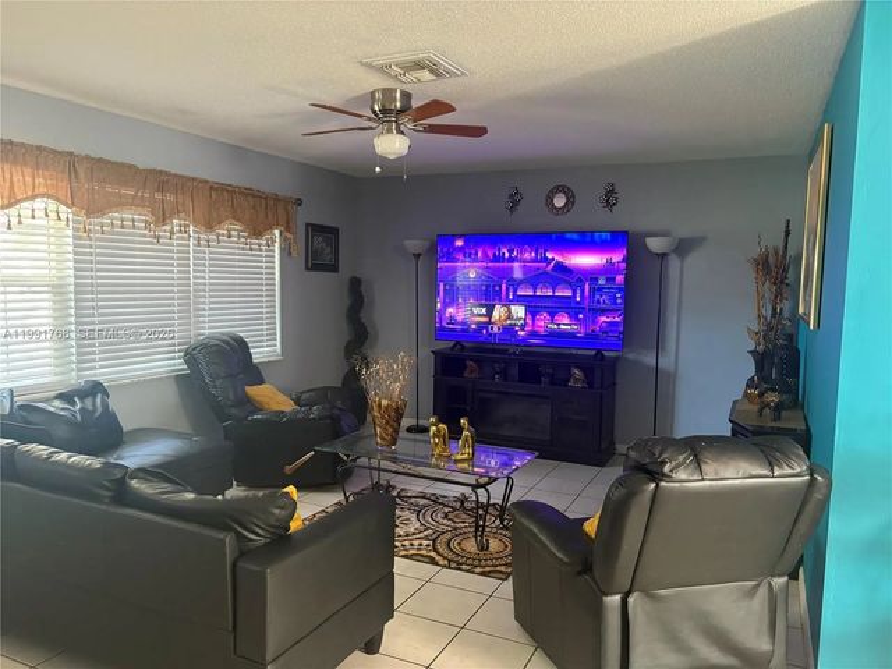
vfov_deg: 53.1
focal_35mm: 26
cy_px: 334
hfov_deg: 67.3
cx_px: 446
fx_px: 670
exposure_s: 1/40
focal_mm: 5.96
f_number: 1.6
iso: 400
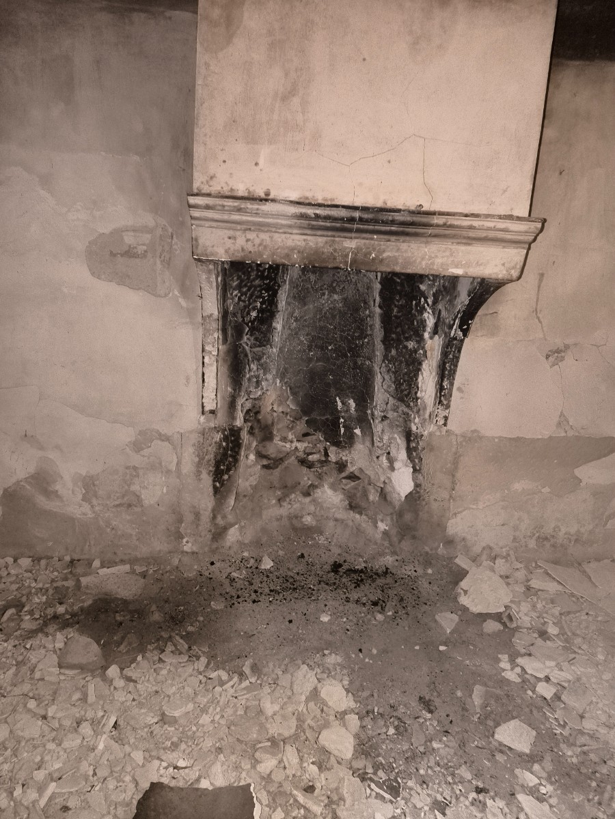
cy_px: 410
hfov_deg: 58.9
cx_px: 308
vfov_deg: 73.9
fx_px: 545
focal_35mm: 23
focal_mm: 6.14
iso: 2500
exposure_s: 1/25
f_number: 1.65
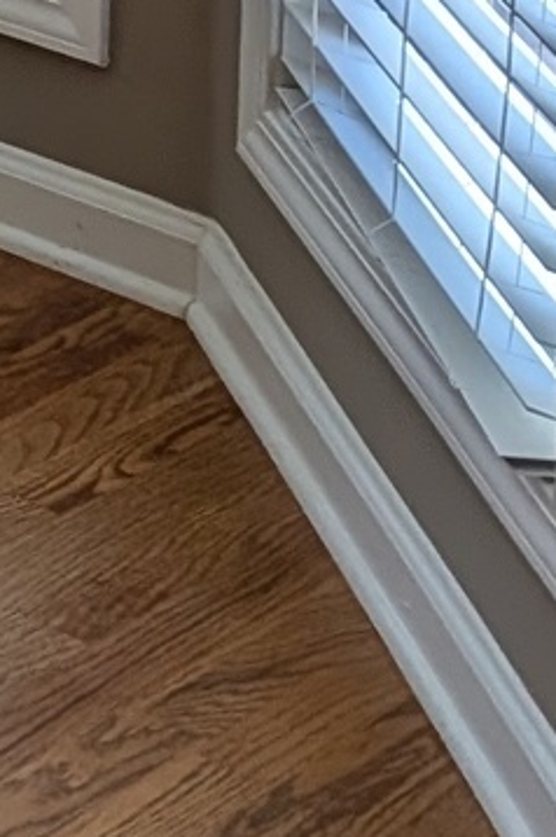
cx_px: -1424
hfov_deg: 7.1
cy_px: -989
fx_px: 3737
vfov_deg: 11.2
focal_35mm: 161
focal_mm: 6.9
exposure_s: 1/278
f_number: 1.68
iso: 131
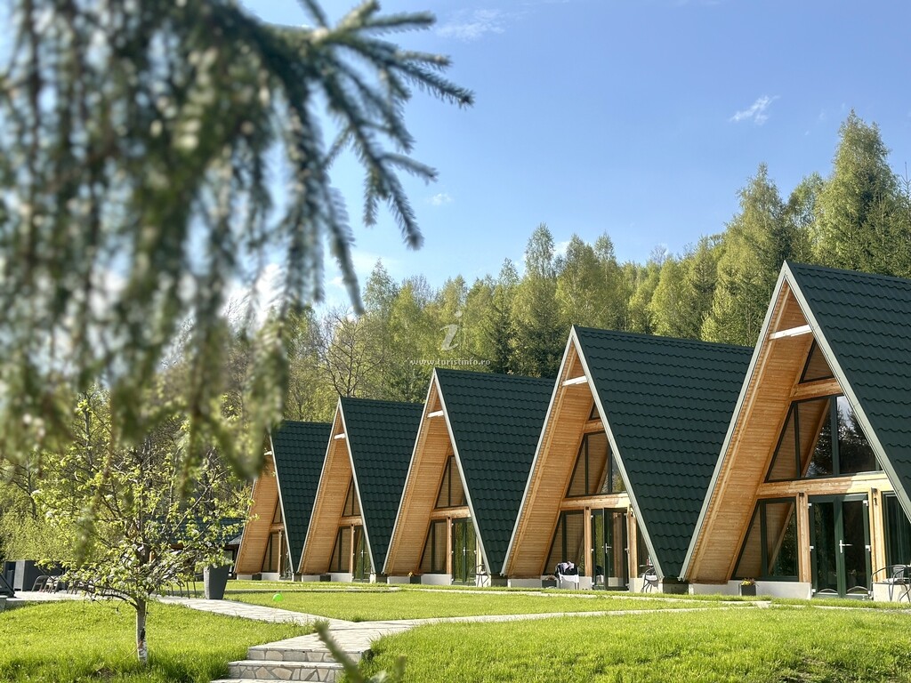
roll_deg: -1.0
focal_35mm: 48
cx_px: 456
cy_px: 342
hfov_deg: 39.7
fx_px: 1263
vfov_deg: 30.3
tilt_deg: +9.5
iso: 80
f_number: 1.78
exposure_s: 1/1880
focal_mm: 6.86
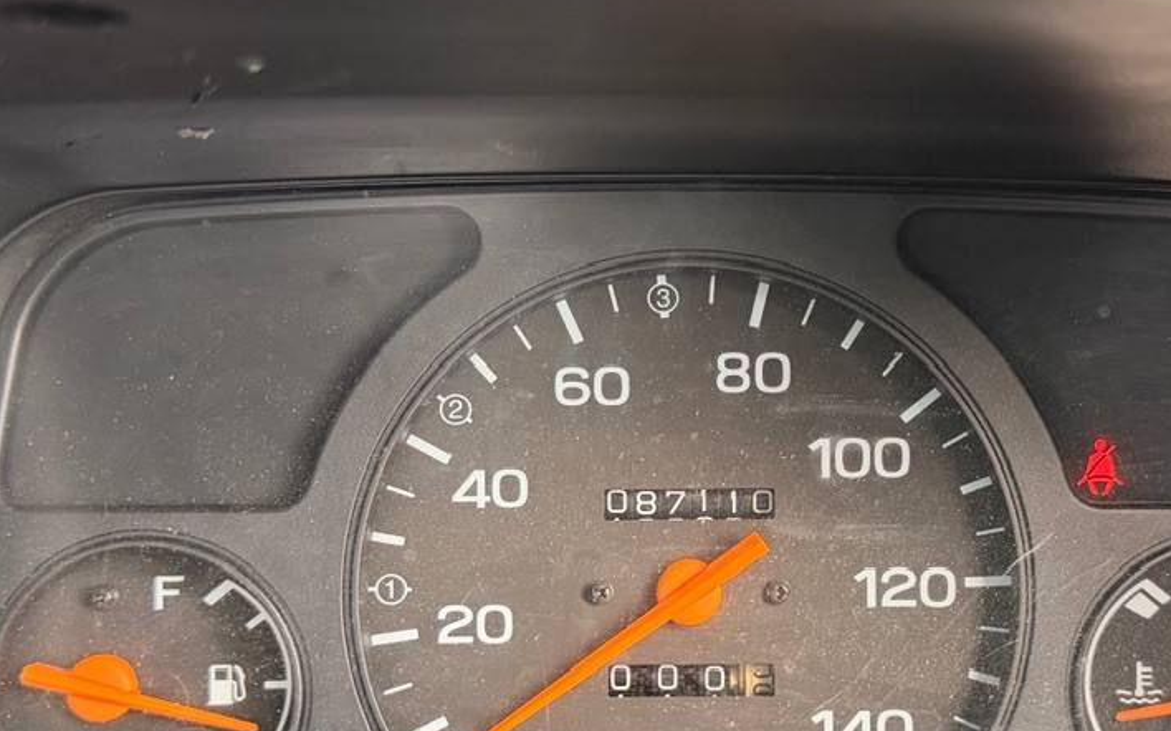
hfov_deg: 43.3
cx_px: 685
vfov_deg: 27.9
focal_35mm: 46
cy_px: 456
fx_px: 1468
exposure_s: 1/60
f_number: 1.78
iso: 320
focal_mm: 6.76
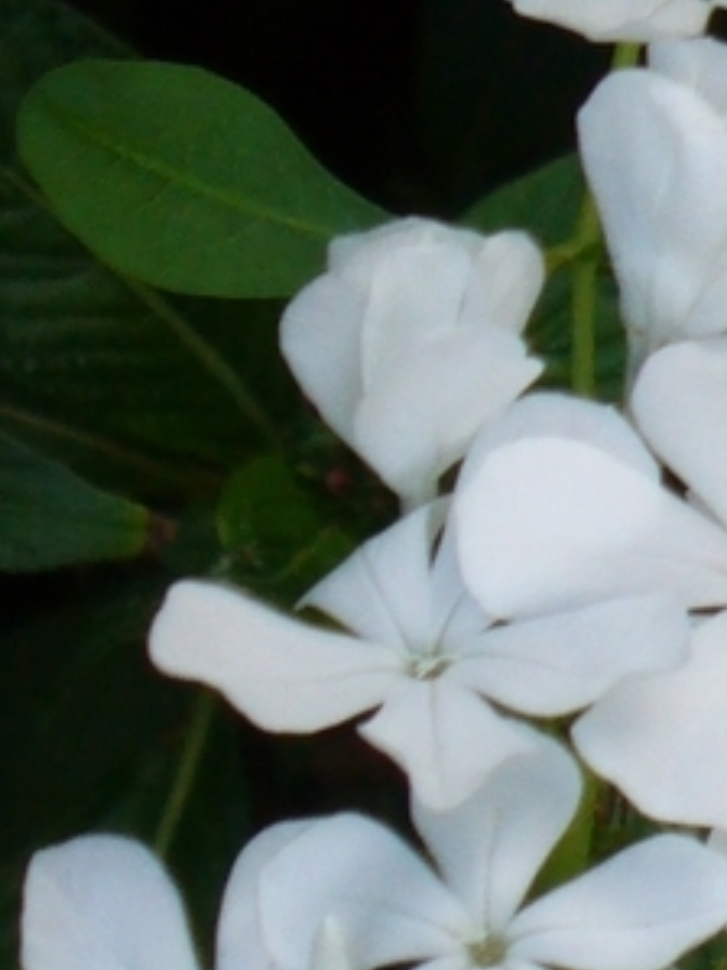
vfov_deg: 3.8
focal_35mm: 525
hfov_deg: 2.8
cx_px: 1941
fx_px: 14712
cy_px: -136
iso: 80
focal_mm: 16.1
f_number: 3.5
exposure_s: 1/100
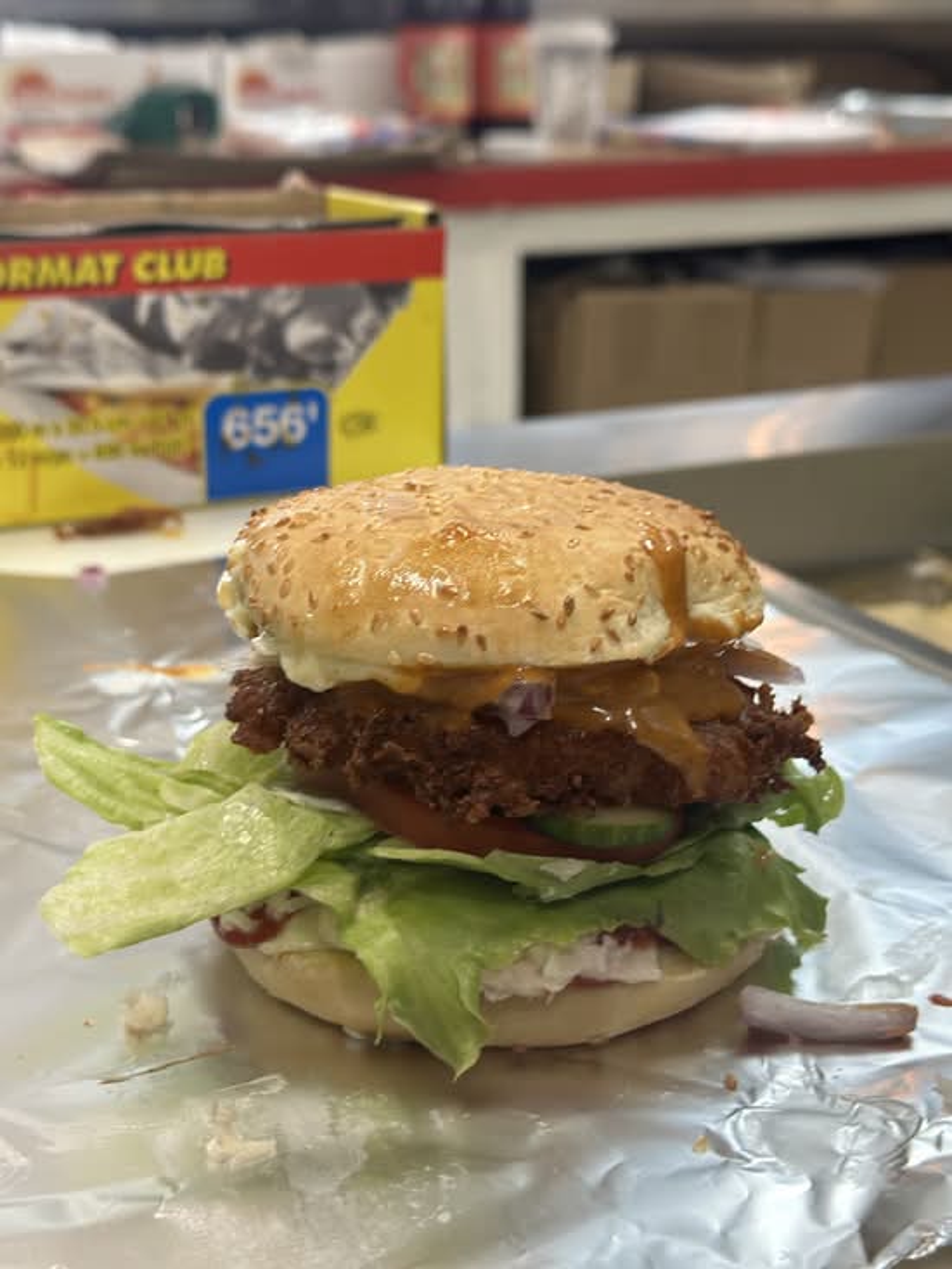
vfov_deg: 39.7
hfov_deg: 30.3
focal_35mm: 48
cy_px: 634
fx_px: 1760
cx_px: 476
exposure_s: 1/60
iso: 160
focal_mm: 6.86
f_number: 1.78
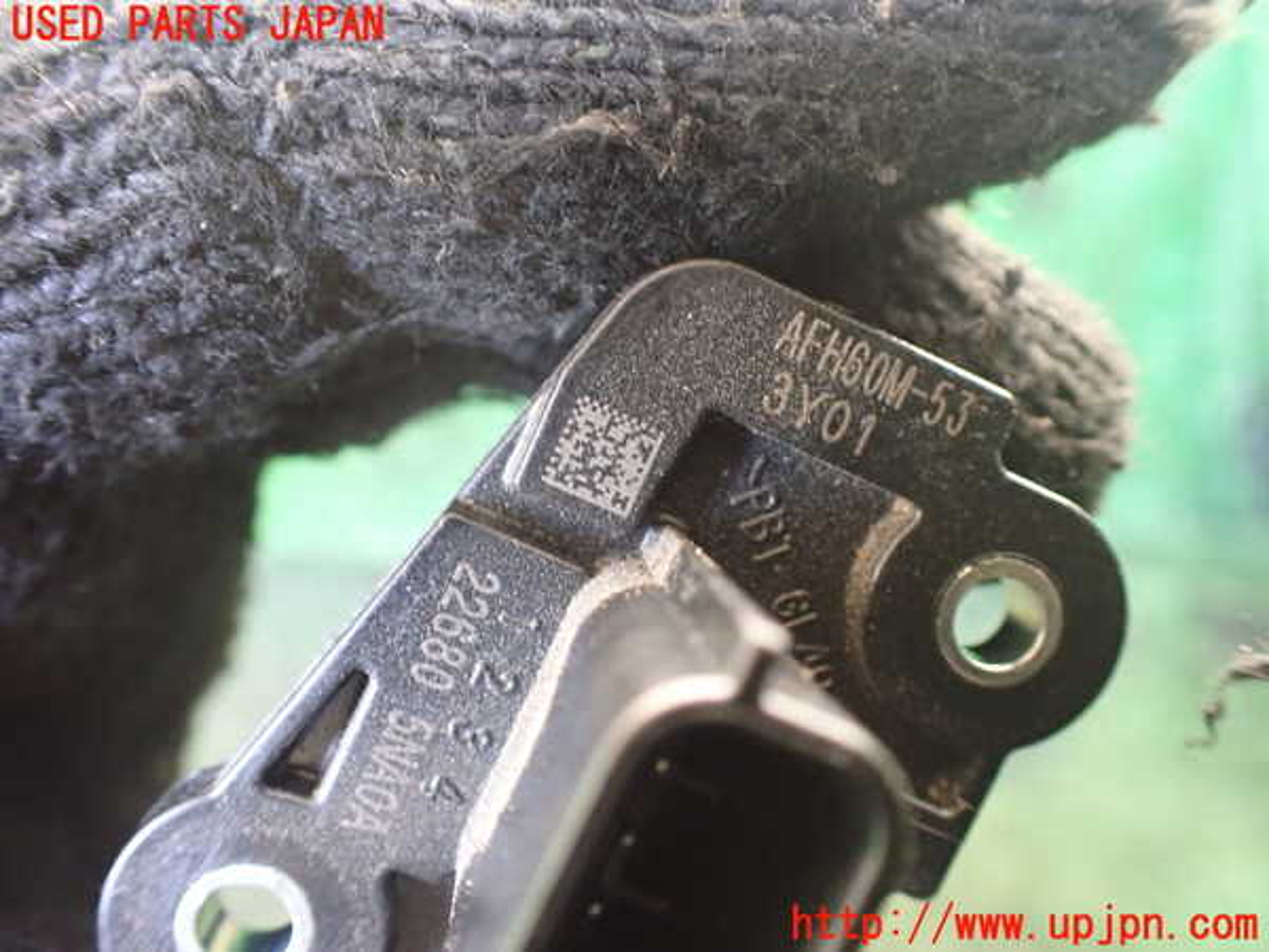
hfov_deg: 60.0
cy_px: 476
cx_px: 634
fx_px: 1100
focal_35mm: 30
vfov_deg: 46.8
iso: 800
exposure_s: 1/50
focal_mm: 5.4
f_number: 2.3
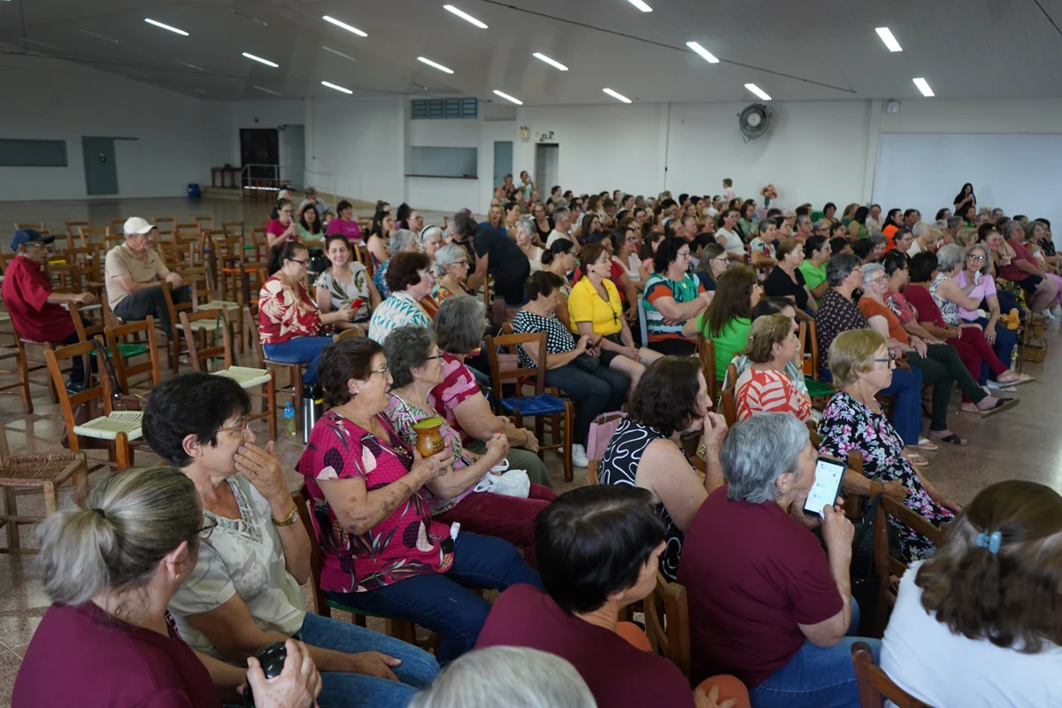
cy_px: 354
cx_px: 531
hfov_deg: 65.5
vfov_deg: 46.4
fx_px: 826
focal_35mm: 28
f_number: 4.5
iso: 1600
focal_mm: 28
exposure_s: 1/160
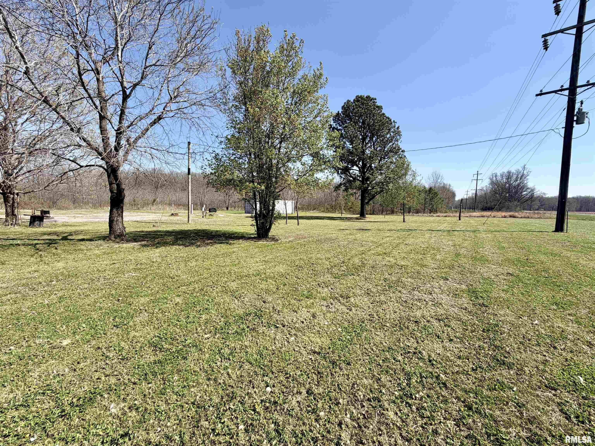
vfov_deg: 85.7
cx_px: 298
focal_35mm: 14
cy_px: 223
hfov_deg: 102.1
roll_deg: -1.4
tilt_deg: -4.3
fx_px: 241
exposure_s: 1/770
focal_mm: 2.22
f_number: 2.2
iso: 25
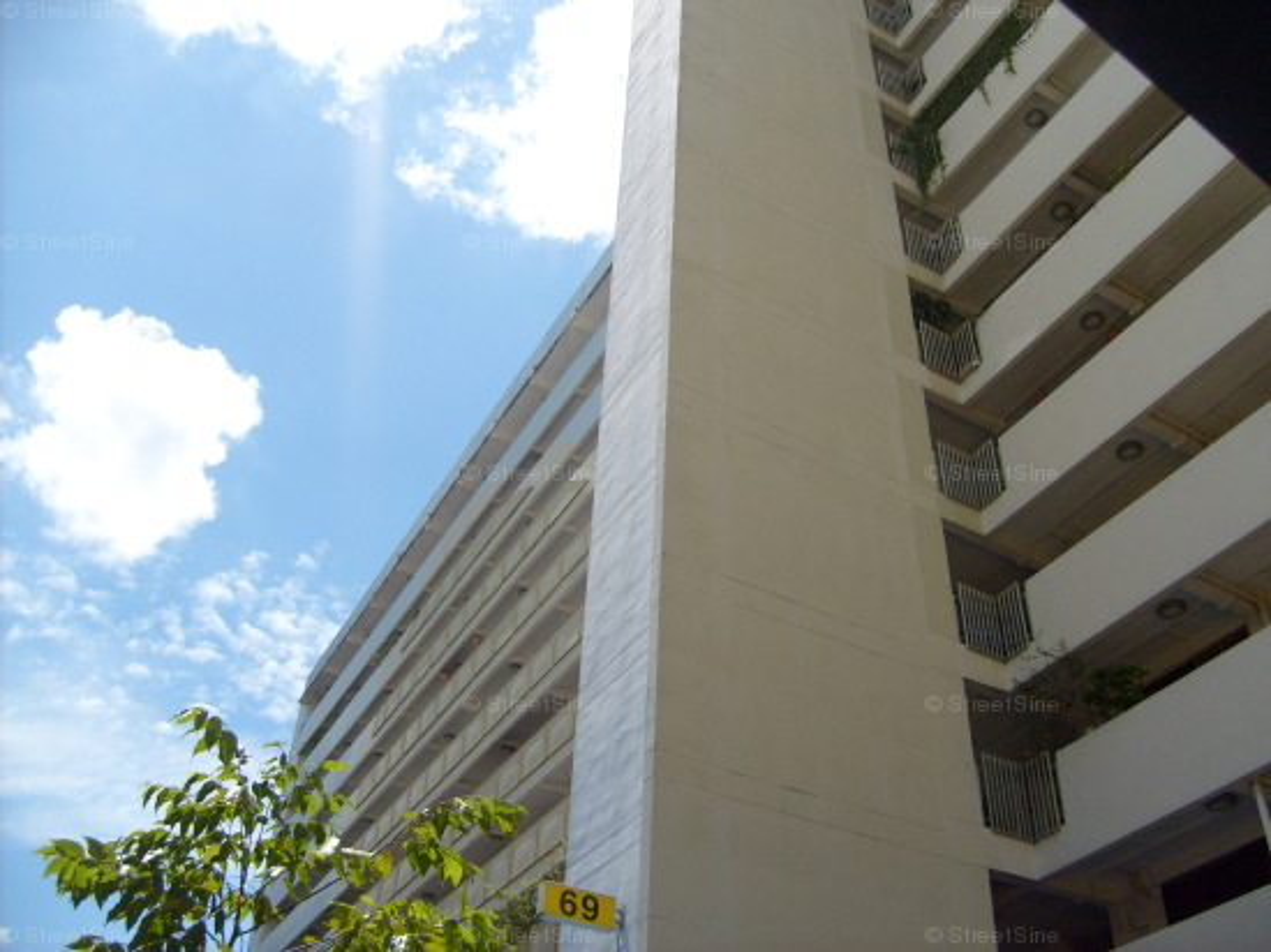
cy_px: 476
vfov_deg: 40.7
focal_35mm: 35
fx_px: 1285
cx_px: 636
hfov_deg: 52.6
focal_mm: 5.8
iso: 80
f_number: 7.1
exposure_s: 1/350
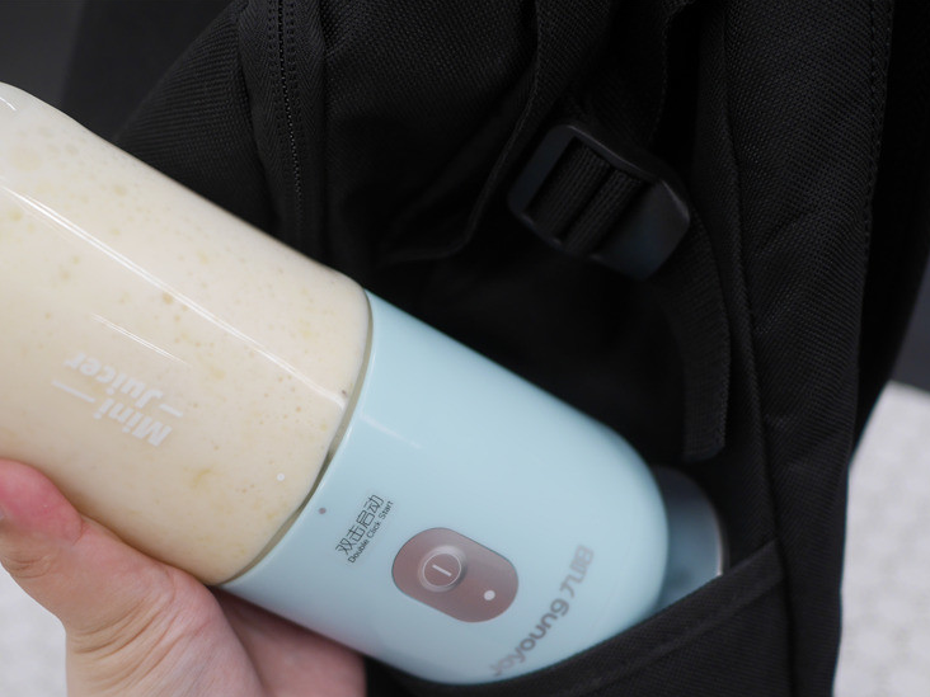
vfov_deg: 34.8
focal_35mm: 41
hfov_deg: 45.6
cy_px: 474
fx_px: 1102
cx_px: 381
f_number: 1.8
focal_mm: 15
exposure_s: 1/100
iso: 200
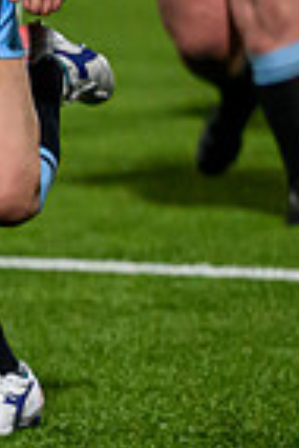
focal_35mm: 804
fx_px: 9991
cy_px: 304
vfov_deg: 2.6
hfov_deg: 1.7
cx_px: -535
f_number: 2.8
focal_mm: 145
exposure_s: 1/1250
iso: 5000
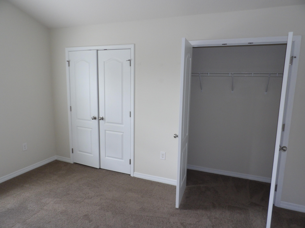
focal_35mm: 24
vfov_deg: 56.8
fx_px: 211
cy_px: 114
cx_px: 152
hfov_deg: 71.6
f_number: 3.2
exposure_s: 1/33
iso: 200
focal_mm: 4.3
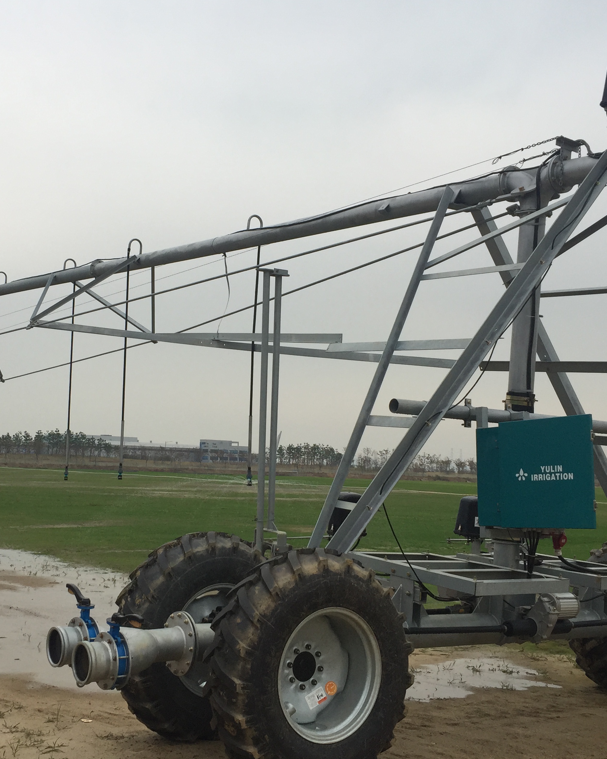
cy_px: 376
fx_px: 988
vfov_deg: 42.0
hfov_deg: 34.0
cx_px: 232
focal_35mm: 44
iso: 32
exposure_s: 1/694
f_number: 2.2
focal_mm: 4.15
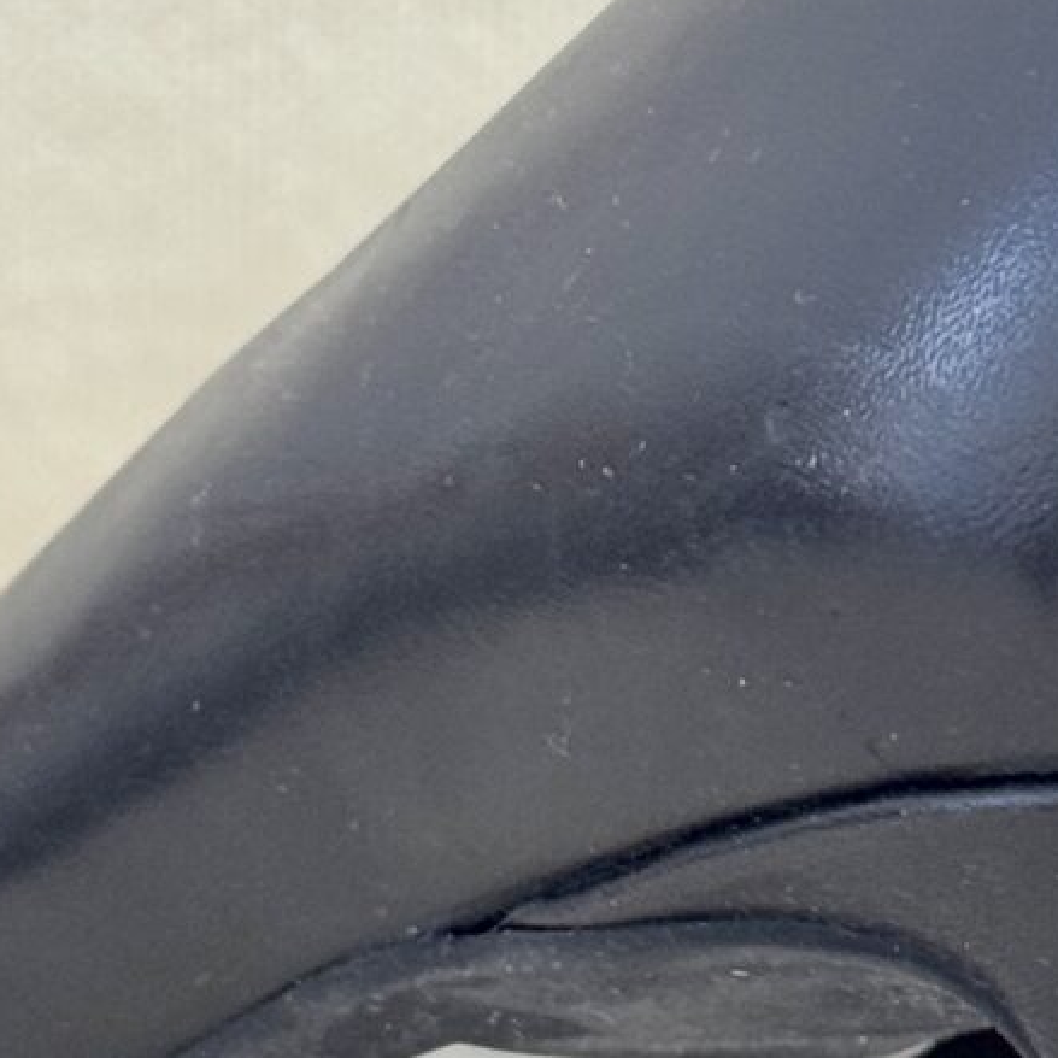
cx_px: 1092
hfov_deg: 8.8
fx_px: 6847
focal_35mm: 198
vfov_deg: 8.8
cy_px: 518
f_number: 1.78
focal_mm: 6.76
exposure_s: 1/120
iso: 125
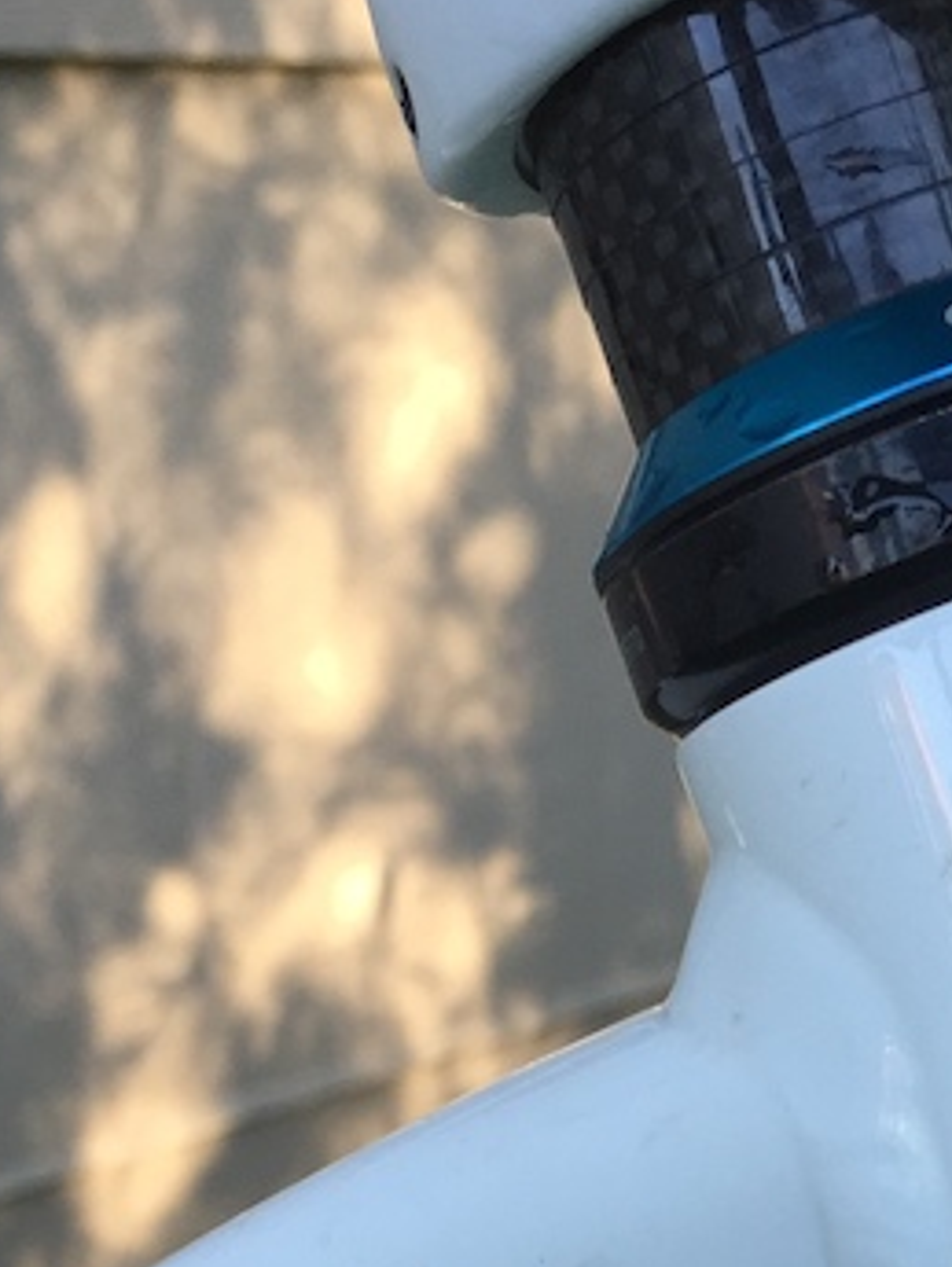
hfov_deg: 17.0
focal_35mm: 86
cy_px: 1495
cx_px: 768
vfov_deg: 21.3
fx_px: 3152
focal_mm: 4.15
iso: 50
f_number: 2.2
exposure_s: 1/120
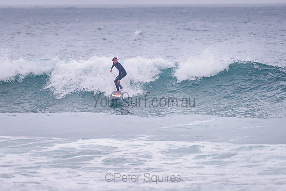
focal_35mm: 613
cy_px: 74
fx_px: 4870
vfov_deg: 2.2
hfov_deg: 3.4
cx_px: 111
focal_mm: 500
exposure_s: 1/2000
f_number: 5.6
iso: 1100
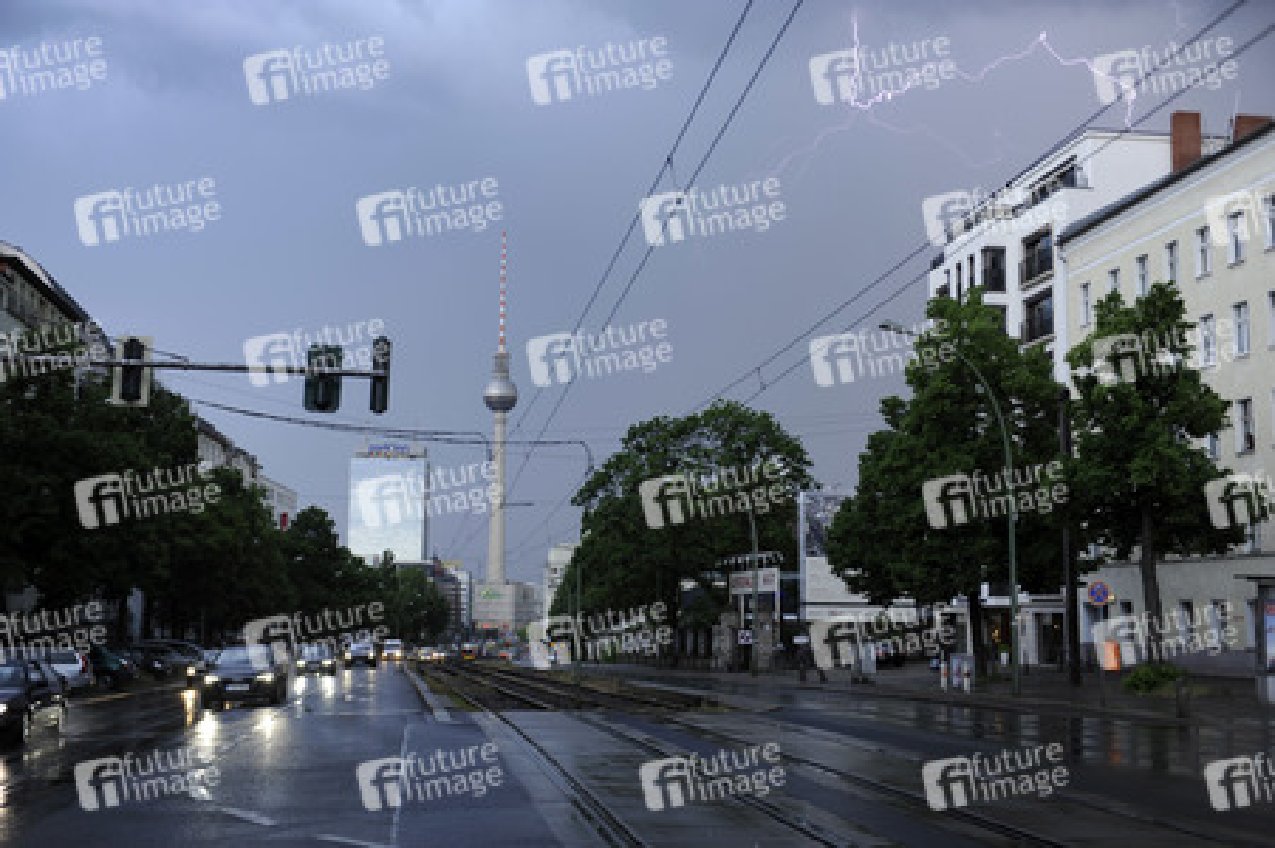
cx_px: 638
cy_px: 424
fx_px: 1416
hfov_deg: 48.5
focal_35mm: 40
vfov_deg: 33.4
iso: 200
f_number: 2.8
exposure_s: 1/125
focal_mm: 40
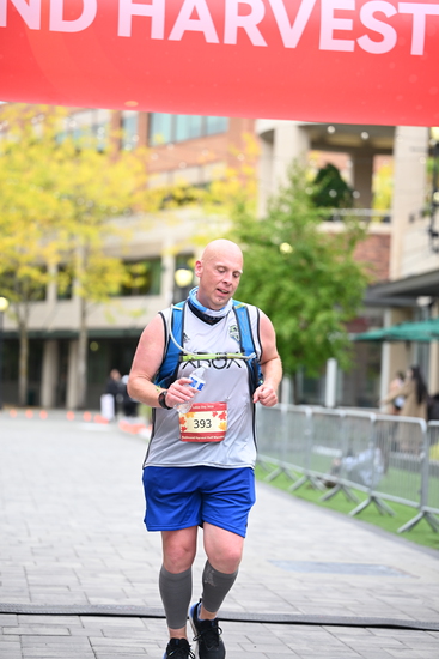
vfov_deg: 20.0
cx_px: 220
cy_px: 330
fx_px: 1864
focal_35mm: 102
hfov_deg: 13.4
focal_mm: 102
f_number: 2.8
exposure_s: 1/1600
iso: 640
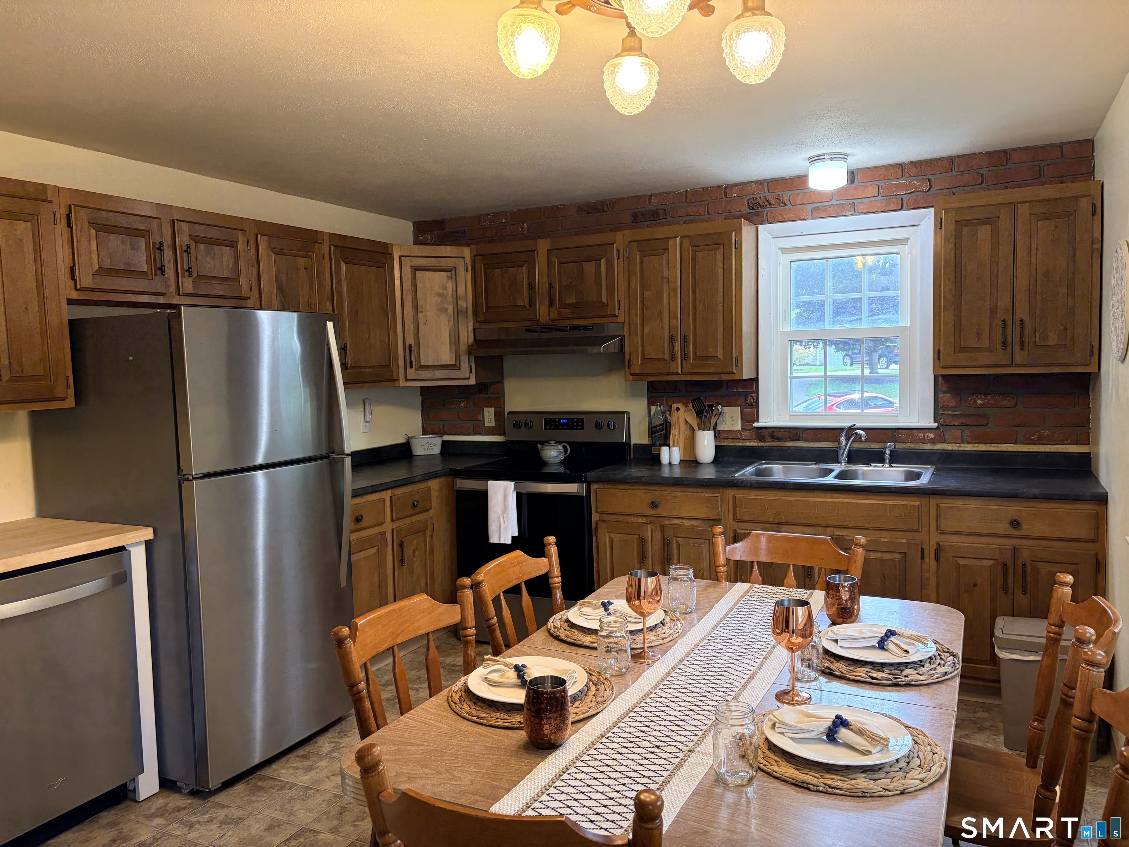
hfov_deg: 67.3
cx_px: 564
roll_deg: +2.8
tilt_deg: -4.4
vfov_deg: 53.1
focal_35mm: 26
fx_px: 848
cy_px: 424
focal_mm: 5.96
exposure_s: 1/60
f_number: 1.6
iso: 100
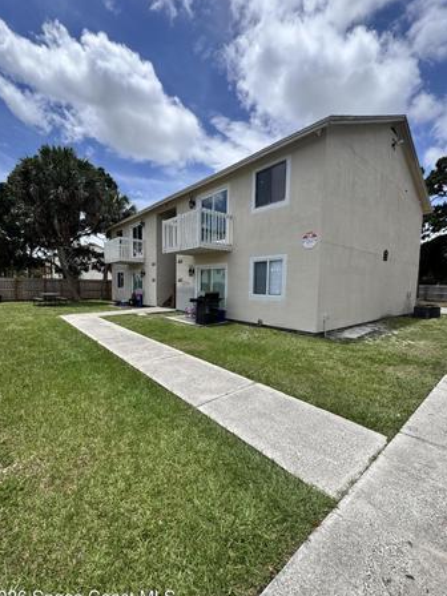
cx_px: 212
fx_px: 258
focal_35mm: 15
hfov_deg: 81.7
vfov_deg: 98.1
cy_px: 307
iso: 40
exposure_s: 1/1709
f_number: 2.2
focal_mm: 2.22
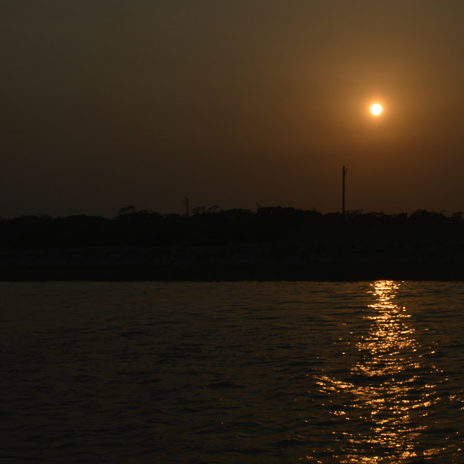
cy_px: 289
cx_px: 438
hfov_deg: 27.0
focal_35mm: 61
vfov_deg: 28.1
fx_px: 923
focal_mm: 23
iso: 100
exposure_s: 1/2000
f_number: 10
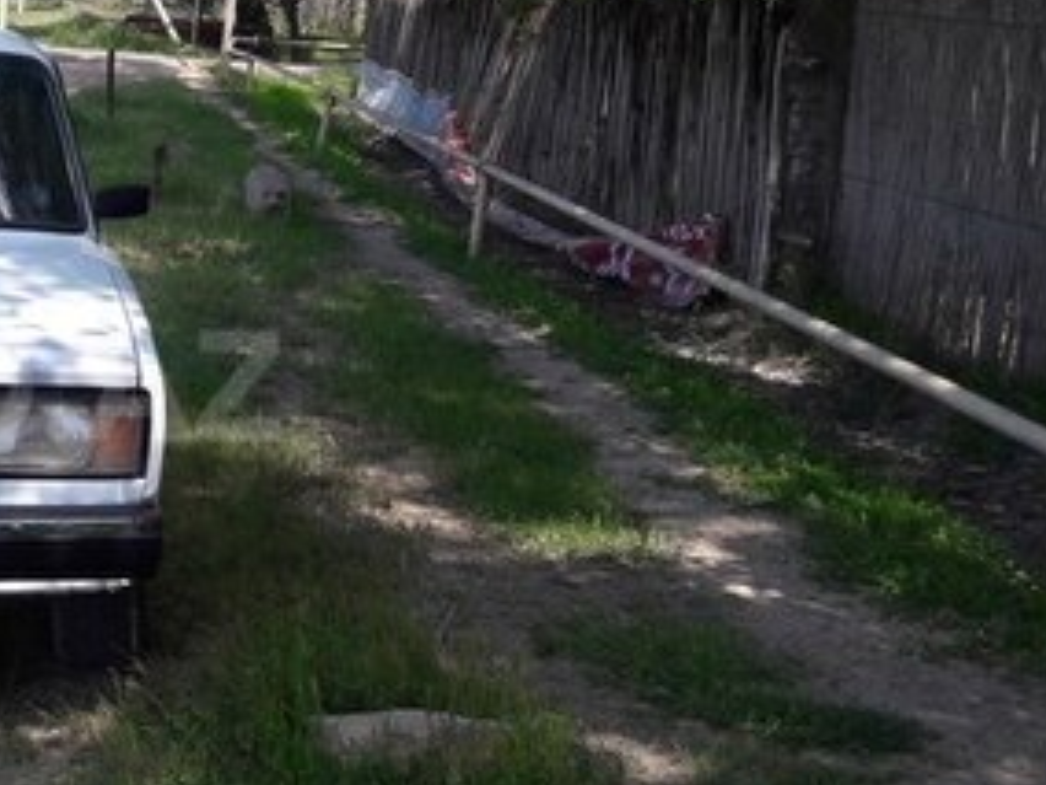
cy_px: 385
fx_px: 1964
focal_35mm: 65
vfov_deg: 22.6
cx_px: -96
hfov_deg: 27.4
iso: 40
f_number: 1.9
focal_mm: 3.7
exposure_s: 1/1040
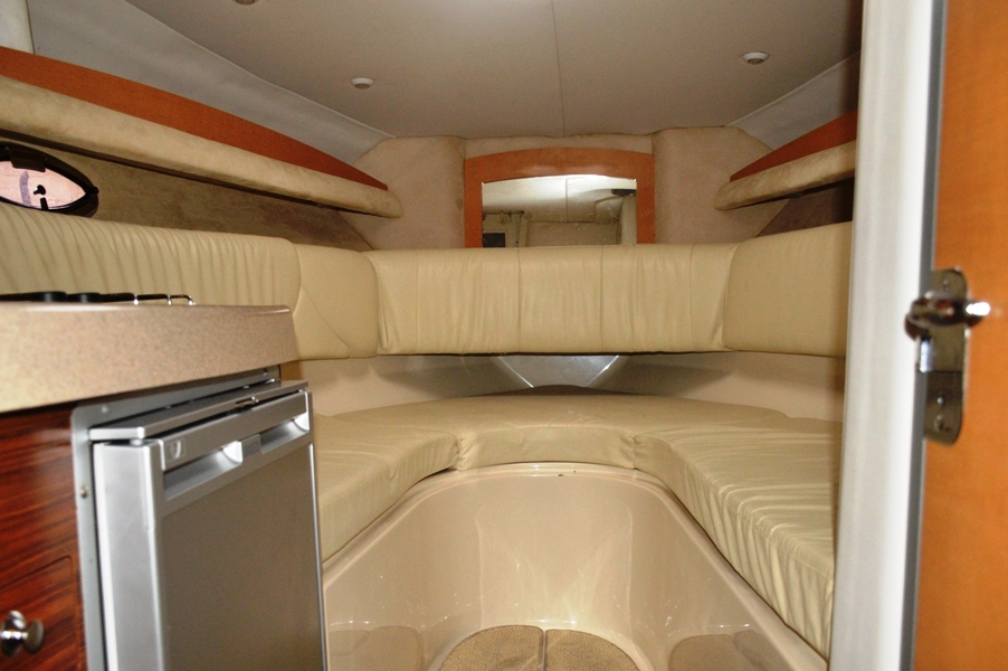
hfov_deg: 57.3
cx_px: 504
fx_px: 923
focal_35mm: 33
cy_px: 336
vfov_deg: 39.9
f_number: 3.5
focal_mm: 22
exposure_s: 1/125
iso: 1600
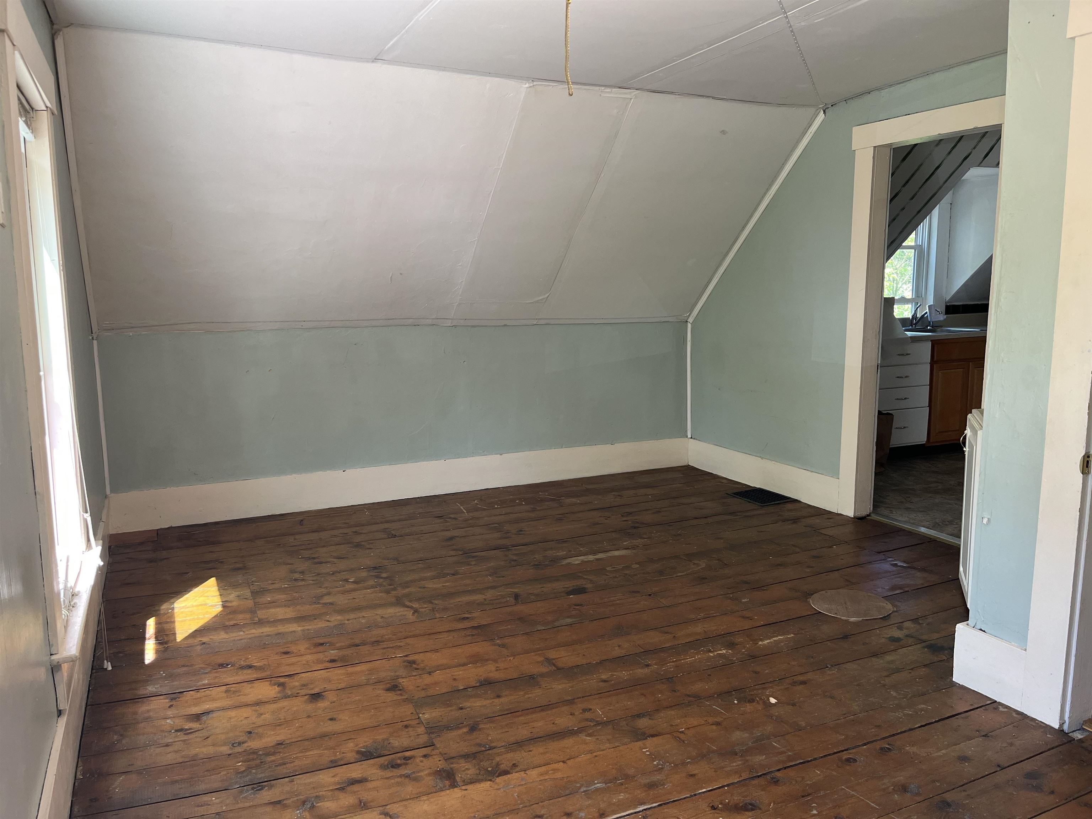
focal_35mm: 26
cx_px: 546
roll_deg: +1.7
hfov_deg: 67.3
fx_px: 820
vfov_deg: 53.1
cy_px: 410
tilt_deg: -8.5
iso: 125
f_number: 1.6
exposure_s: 1/120
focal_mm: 5.1
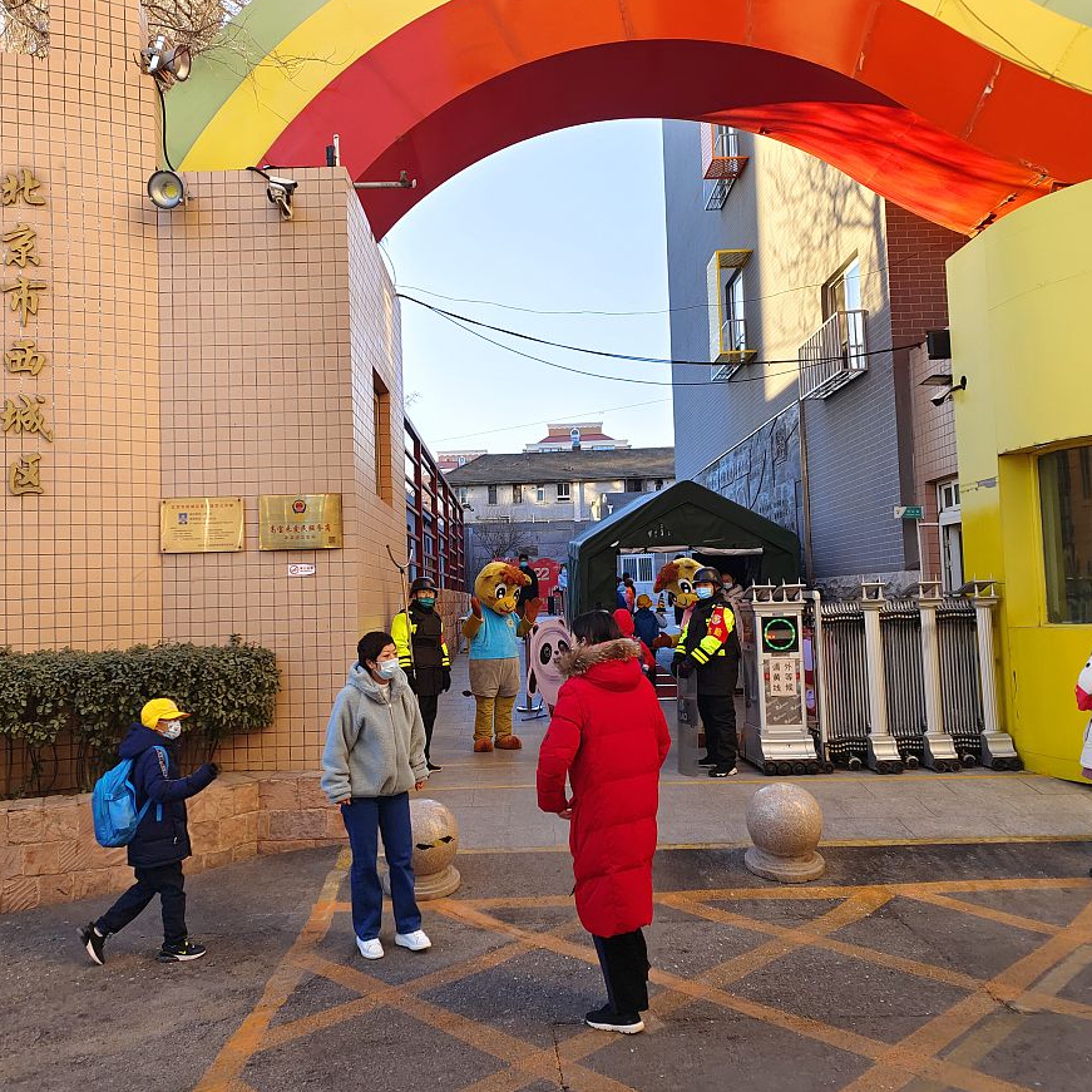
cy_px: 555
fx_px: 999
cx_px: 504
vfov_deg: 57.3
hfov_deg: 57.2
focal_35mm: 28
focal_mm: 6.54
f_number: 1.57
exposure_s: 1/659
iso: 50
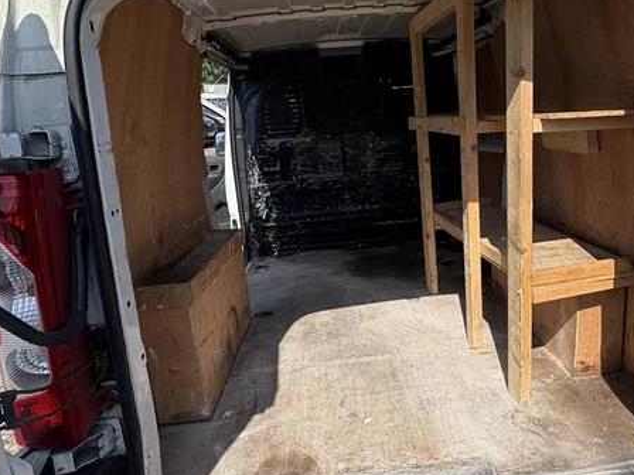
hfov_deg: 63.0
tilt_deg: -12.1
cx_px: 372
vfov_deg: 49.7
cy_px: 221
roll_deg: +0.8
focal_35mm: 28
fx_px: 513
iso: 64
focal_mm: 2.22
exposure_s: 1/1567
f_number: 2.2
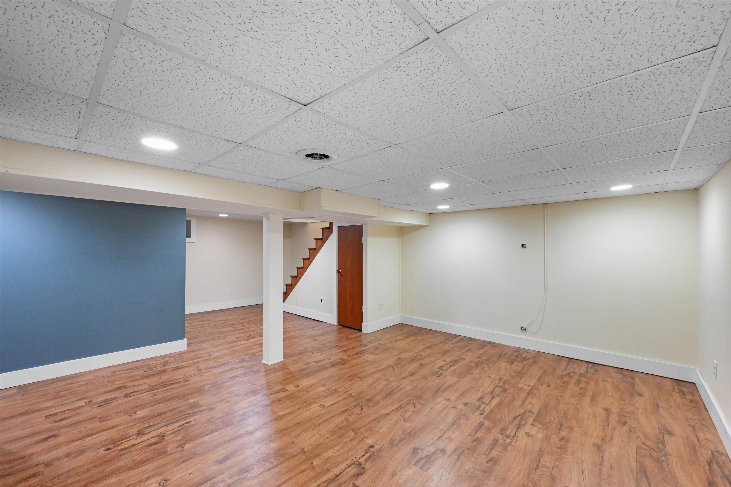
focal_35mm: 14
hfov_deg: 104.3
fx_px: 284
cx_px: 366
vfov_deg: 81.2
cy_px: 244
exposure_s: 1/20
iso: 4000
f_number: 14
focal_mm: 14
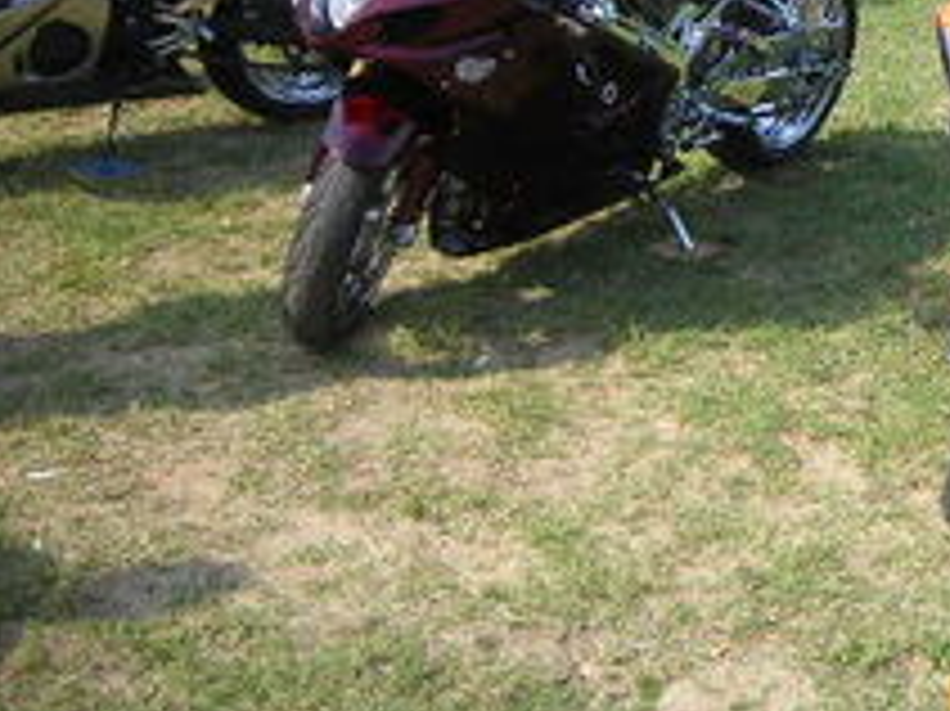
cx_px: 855
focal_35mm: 72
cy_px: 54
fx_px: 1975
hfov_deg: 26.2
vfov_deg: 20.0
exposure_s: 1/306
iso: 50
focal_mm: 6.3
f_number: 3.2
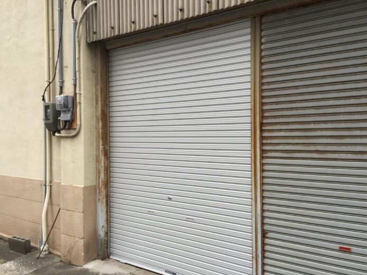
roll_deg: -0.5
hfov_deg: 60.0
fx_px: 318
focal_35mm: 30
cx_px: 182
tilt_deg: -0.6
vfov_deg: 46.8
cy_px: 141
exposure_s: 1/460
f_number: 2.2
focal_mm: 4.15
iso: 32
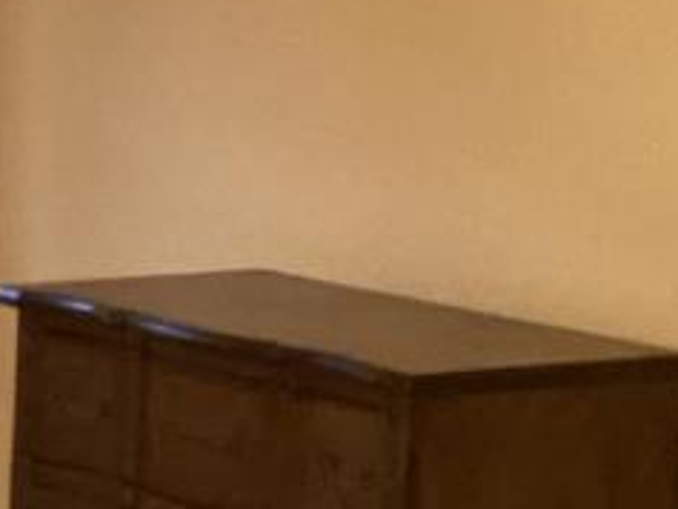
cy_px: 745
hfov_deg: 9.7
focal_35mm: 196
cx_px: -461
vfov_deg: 7.5
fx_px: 3841
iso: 640
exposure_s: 1/30
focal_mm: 3.3
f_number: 2.4
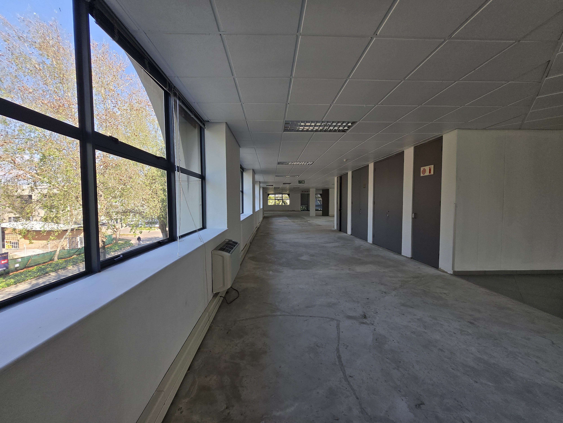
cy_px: 212
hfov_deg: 106.2
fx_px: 211
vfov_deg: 89.9
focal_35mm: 13
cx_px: 282
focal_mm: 1.7
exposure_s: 1/156
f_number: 2.2
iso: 25
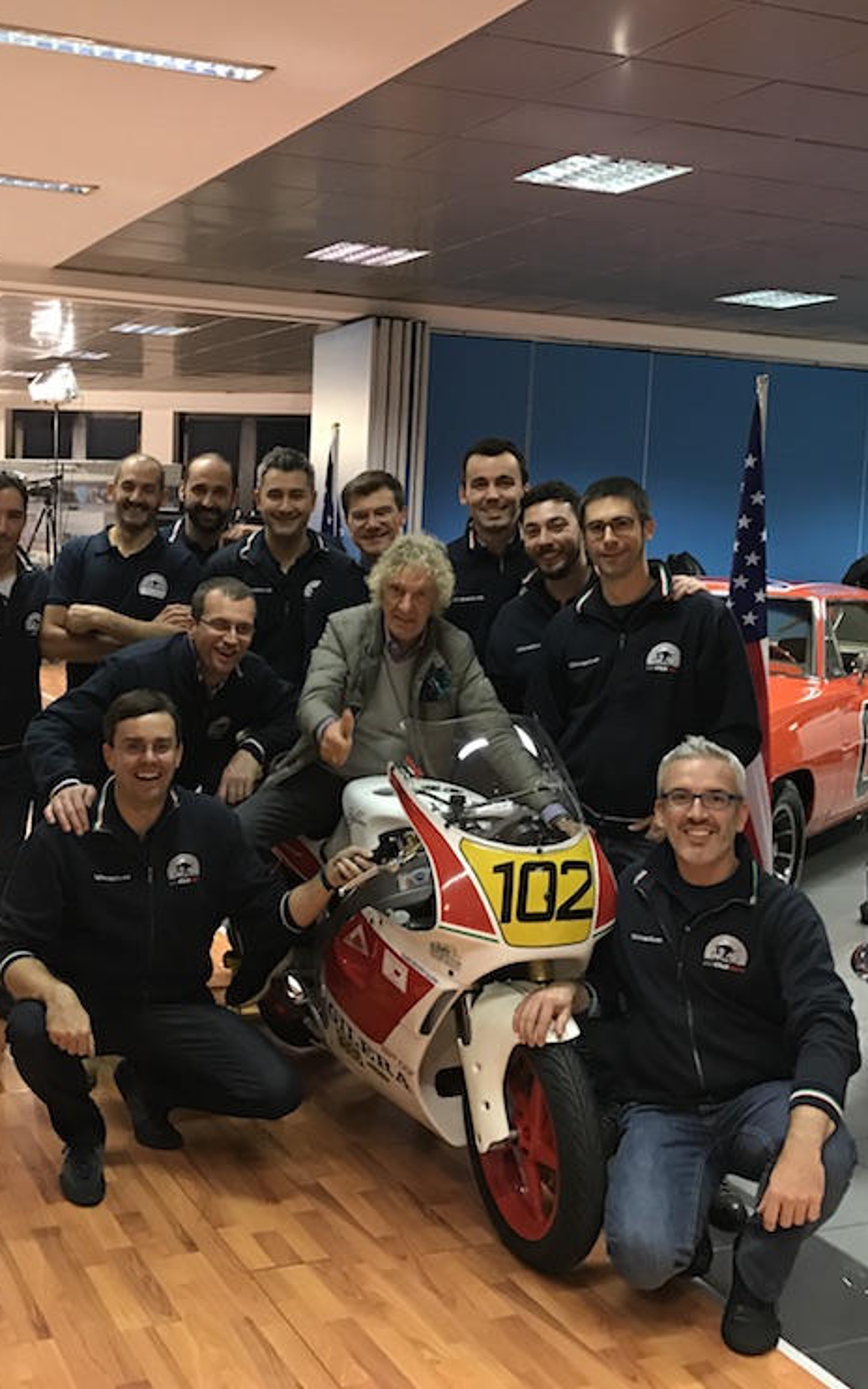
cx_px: 279
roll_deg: -0.9
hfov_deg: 31.7
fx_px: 1513
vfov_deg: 49.3
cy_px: 698
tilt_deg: -5.9
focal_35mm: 40
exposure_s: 1/16
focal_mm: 3.99
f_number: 1.8
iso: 100
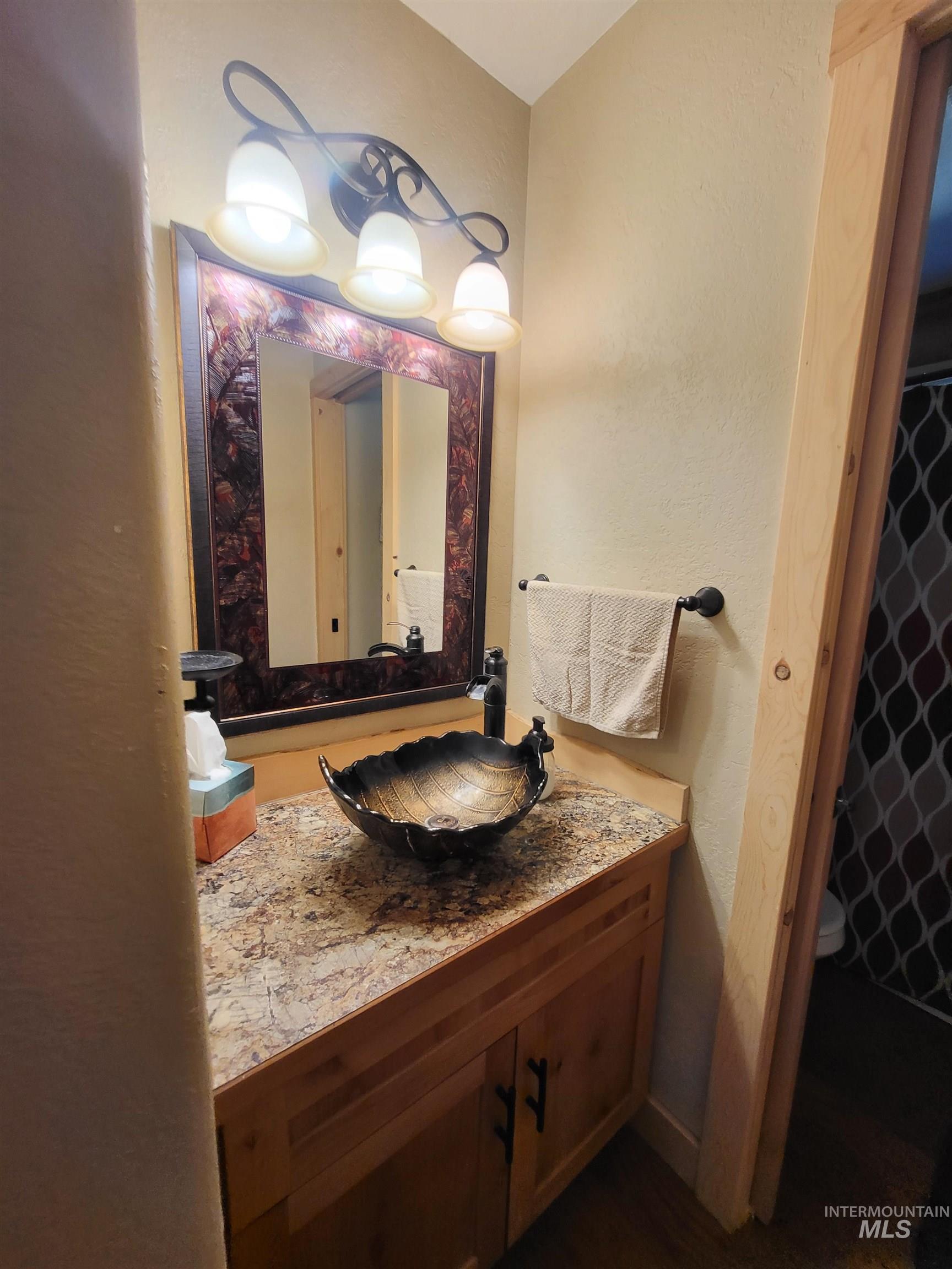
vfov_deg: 106.2
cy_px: 634
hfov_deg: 89.9
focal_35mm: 13
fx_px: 477
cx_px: 476
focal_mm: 1.74
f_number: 2.2
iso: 125
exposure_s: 1/60
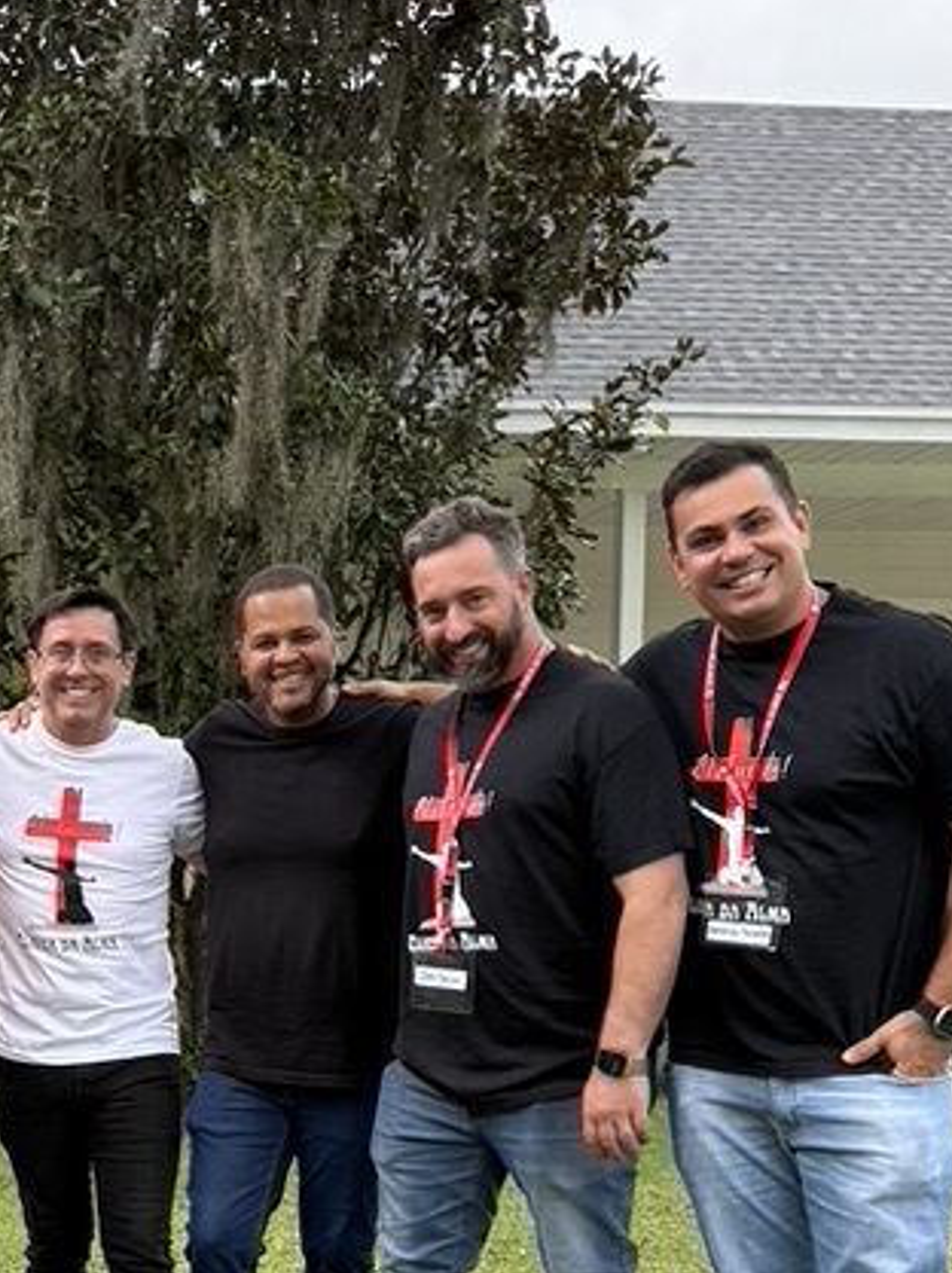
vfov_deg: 31.8
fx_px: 2167
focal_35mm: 59
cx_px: -58
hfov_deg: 23.5
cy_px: 1038
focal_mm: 6.76
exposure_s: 1/715
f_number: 1.78
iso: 100
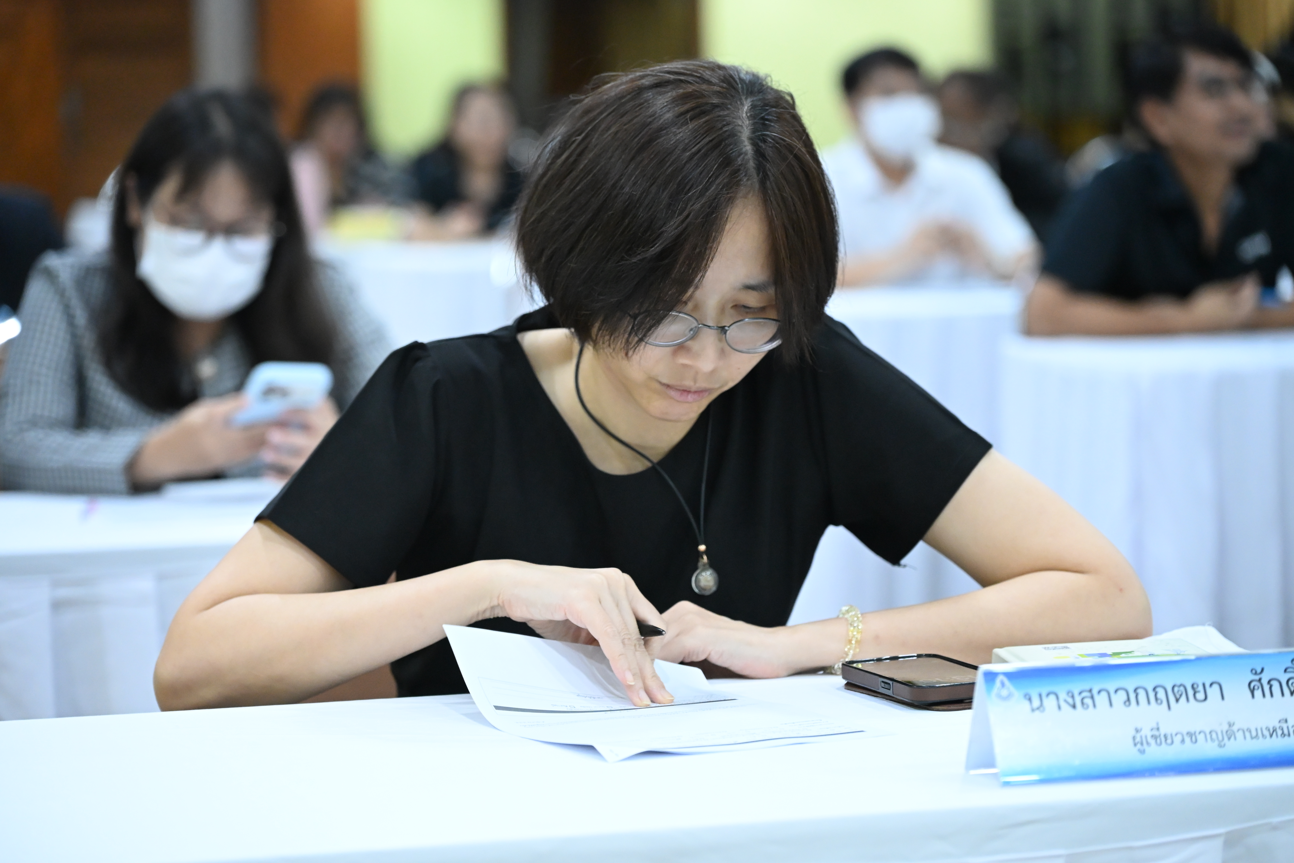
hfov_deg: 17.1
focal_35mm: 120
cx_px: 647
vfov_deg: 11.4
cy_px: 432
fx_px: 4313
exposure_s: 1/200
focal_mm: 120
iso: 6400
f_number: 4
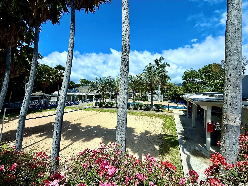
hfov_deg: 102.1
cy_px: 93
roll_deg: +0.4
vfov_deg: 85.7
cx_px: 124
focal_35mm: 14
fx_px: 100
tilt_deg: -0.8
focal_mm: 2.22
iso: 50
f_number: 2.2
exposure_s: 1/3663
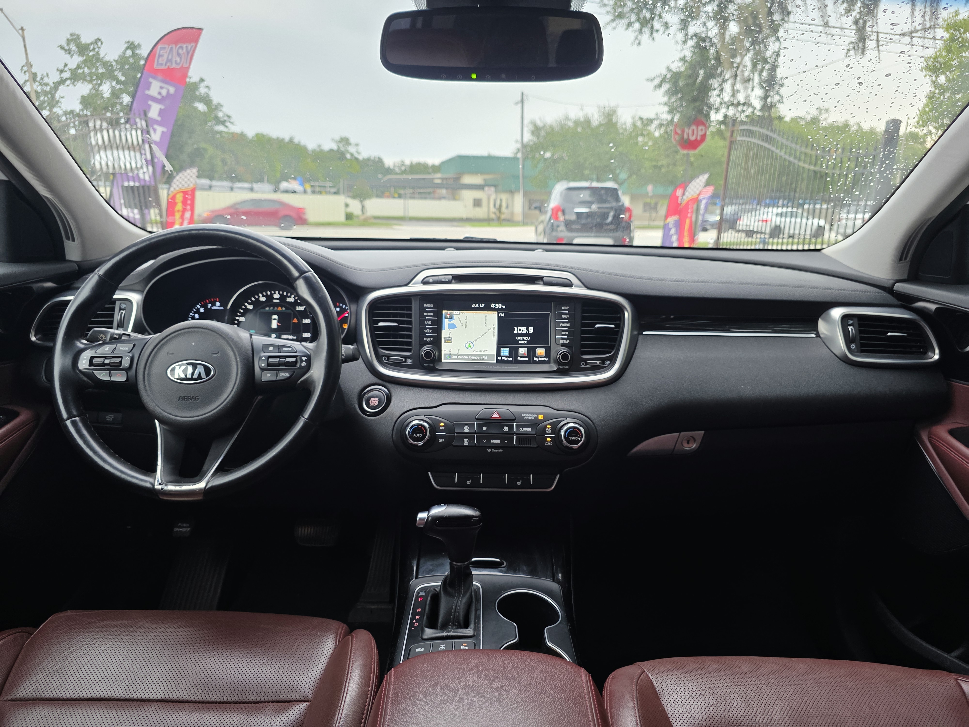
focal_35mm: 23
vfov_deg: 58.9
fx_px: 644
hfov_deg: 73.9
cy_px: 364
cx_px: 484
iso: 160
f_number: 1.7
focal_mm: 6.3
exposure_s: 1/100
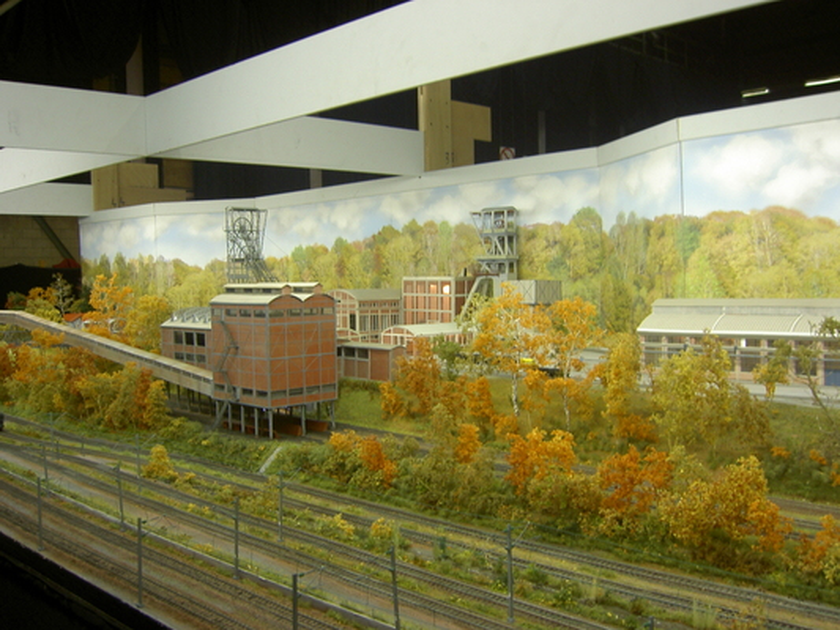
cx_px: 420
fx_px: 825
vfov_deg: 41.8
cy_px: 315
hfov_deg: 53.9
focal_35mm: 34
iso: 50
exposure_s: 1/25
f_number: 2.8
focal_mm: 5.6
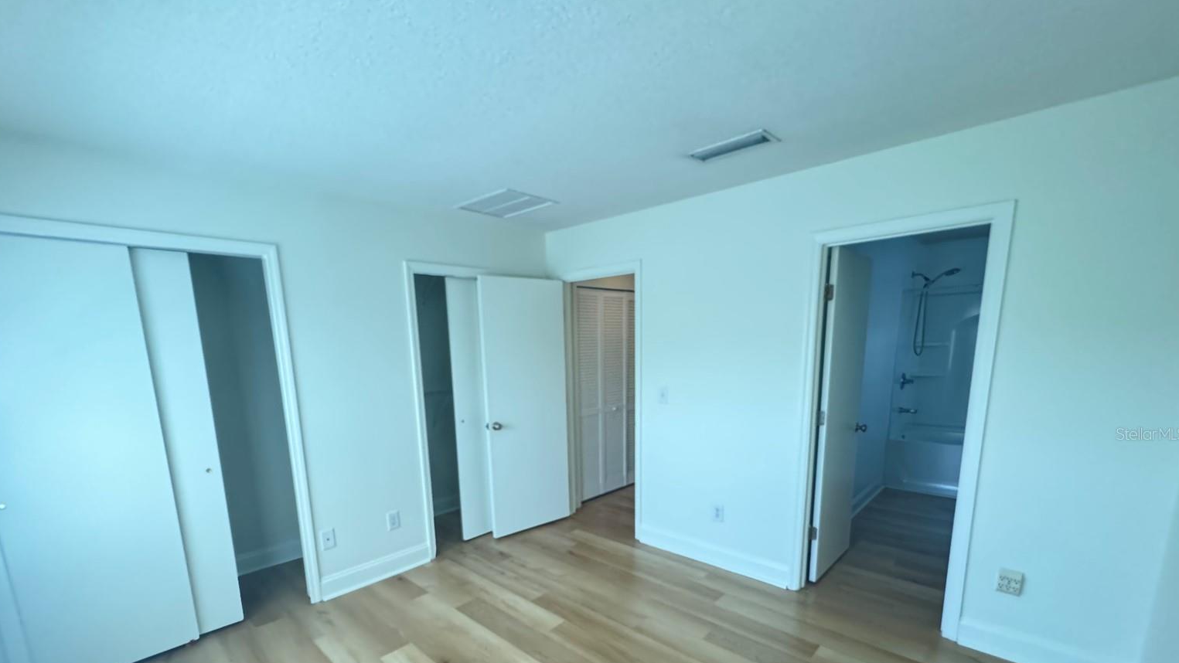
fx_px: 500
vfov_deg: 65.6
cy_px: 434
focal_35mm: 16
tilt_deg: -12.7
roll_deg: +0.6
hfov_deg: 99.3
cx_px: 571
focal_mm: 2.22
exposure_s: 1/77
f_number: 2.2
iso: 320
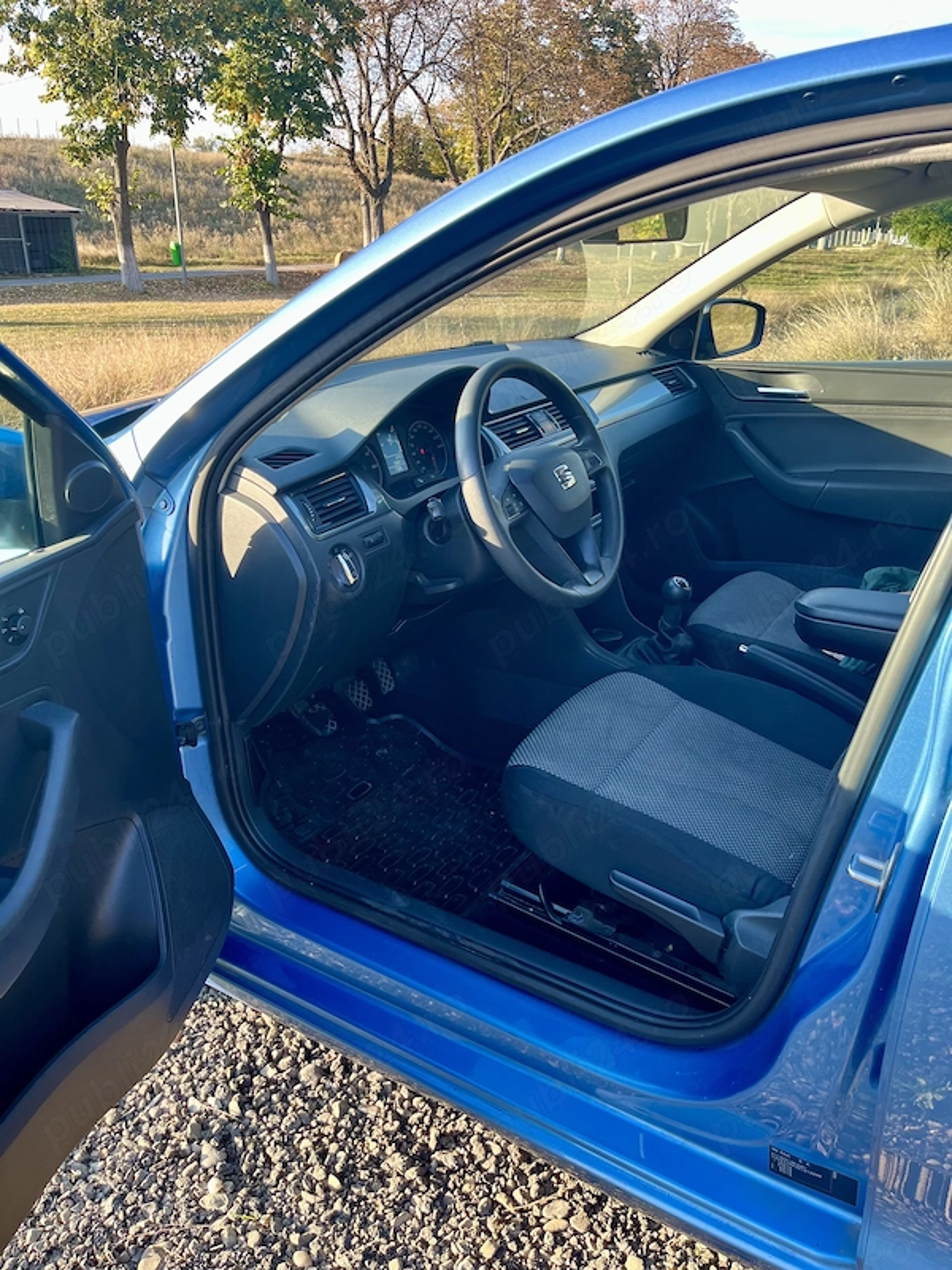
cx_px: 476
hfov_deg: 53.1
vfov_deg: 67.3
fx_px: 953
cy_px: 635
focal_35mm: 26
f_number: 1.6
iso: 40
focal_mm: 5.1
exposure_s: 1/169
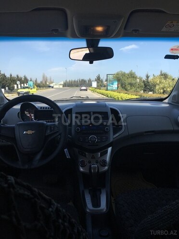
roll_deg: +0.6
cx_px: 90
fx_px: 200
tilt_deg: -8.0
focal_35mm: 29
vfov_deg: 61.7
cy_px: 120
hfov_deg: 48.2
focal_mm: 4.15
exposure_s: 1/712
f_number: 2.2
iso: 25
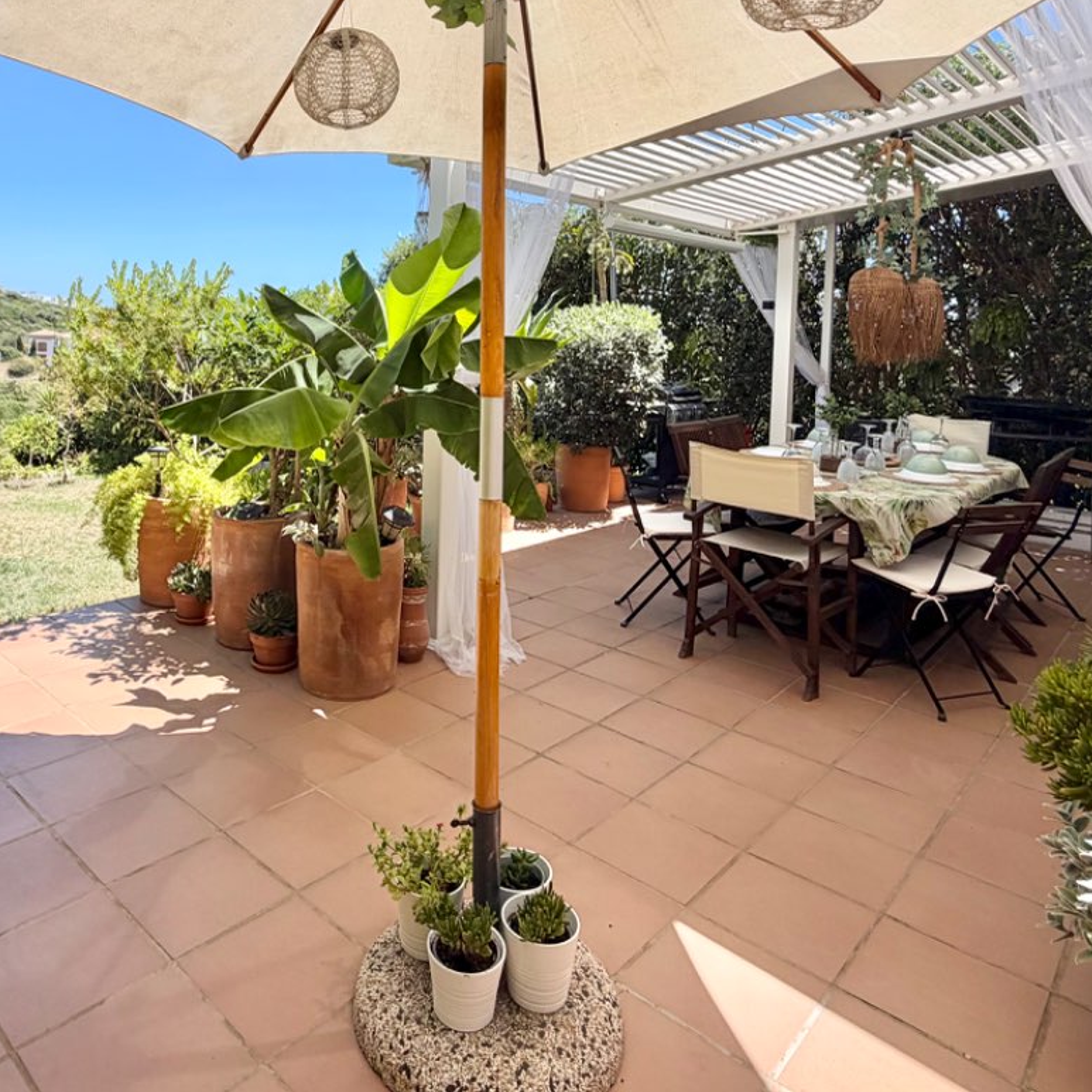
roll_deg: -2.0
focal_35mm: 24
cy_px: 351
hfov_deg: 64.0
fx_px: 857
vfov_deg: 63.1
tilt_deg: -2.1
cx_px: 403
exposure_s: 1/770
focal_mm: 2.22
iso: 25
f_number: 2.2
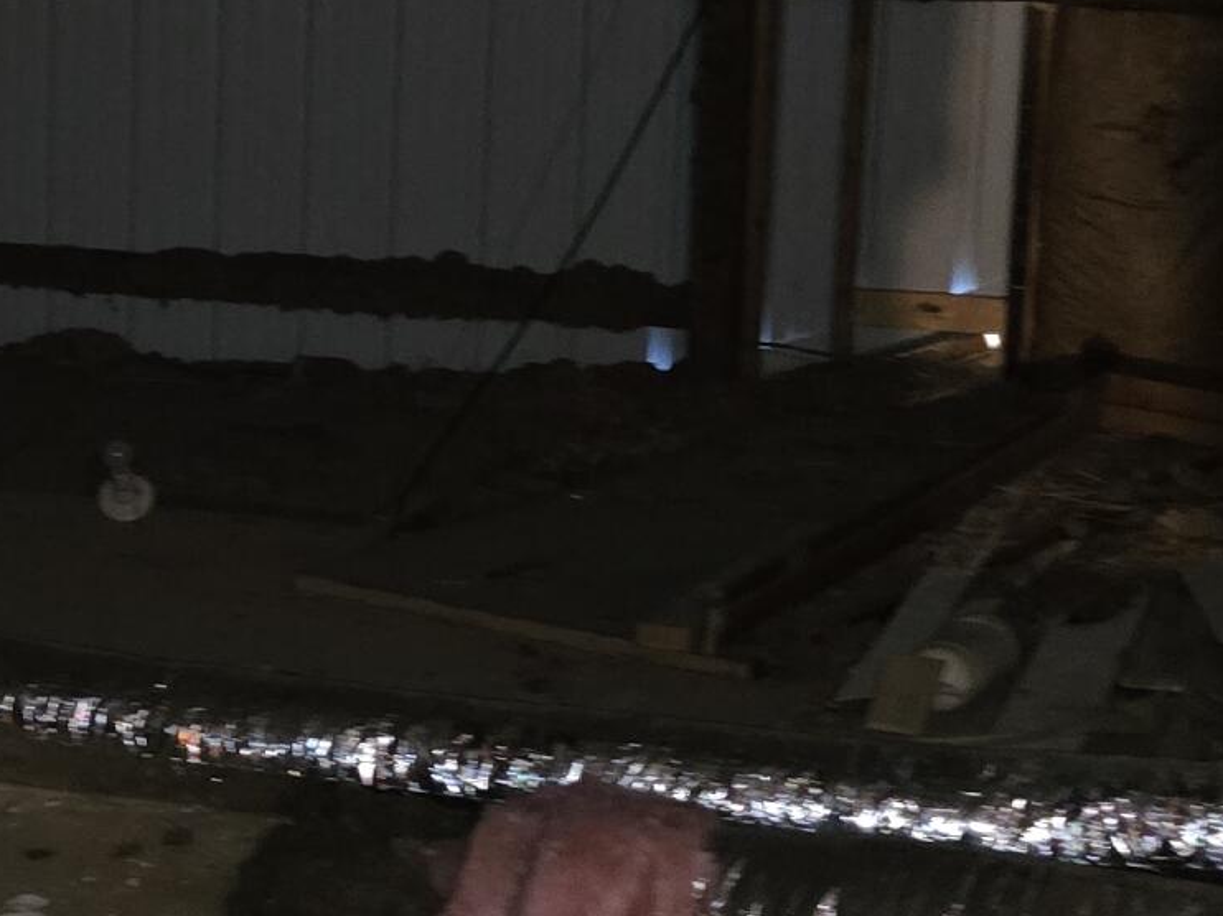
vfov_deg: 15.9
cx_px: -254
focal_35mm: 93
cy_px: 372
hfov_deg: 19.8
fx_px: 3285
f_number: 1.7
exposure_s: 1/8
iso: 1000
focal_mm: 6.3
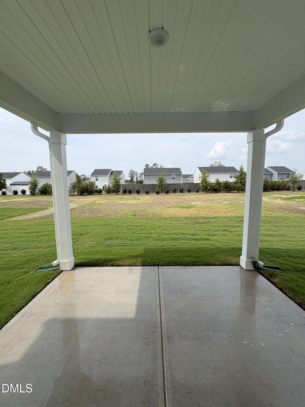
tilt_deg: -4.8
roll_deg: +0.5
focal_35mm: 14
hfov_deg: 85.7
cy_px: 204
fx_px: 164
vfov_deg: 102.1
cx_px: 152
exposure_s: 1/2083
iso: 40
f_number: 2.2
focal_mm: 2.22
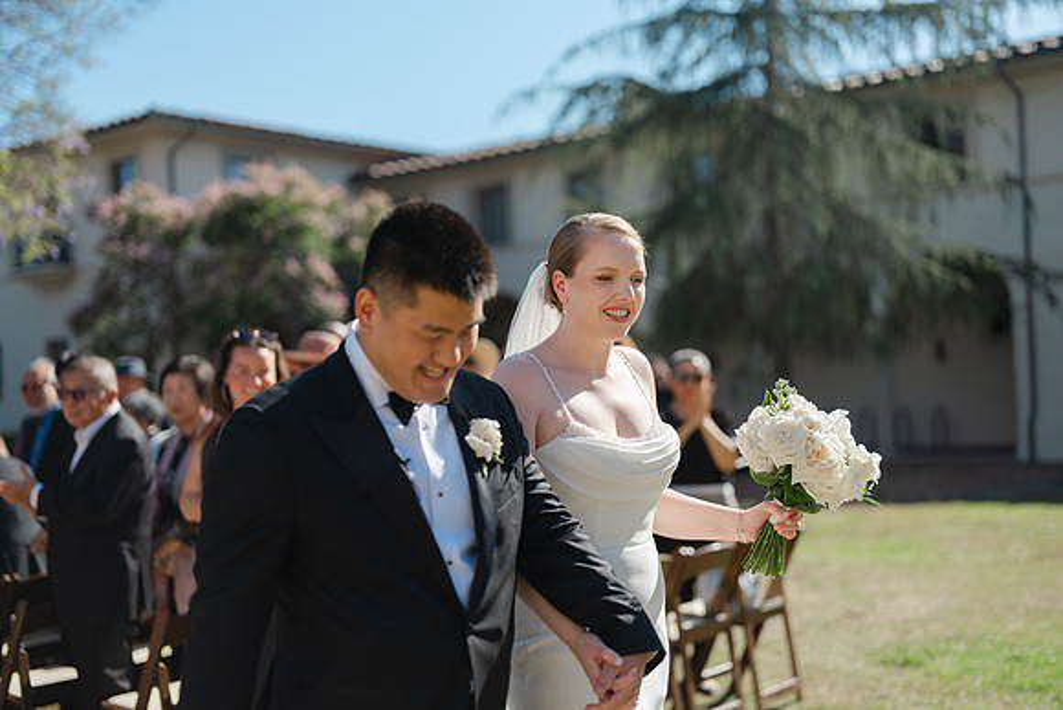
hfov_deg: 42.9
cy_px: 355
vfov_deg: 29.4
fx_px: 1351
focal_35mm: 46
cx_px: 532
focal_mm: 55
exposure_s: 1/2700
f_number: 1.7
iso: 160
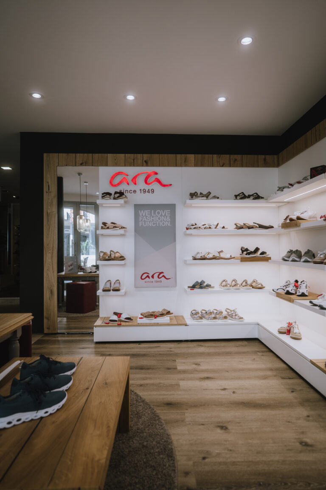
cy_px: 245
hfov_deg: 53.1
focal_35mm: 24
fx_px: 326
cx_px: 163
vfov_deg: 73.7
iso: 250
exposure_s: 1/200
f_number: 4
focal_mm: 24
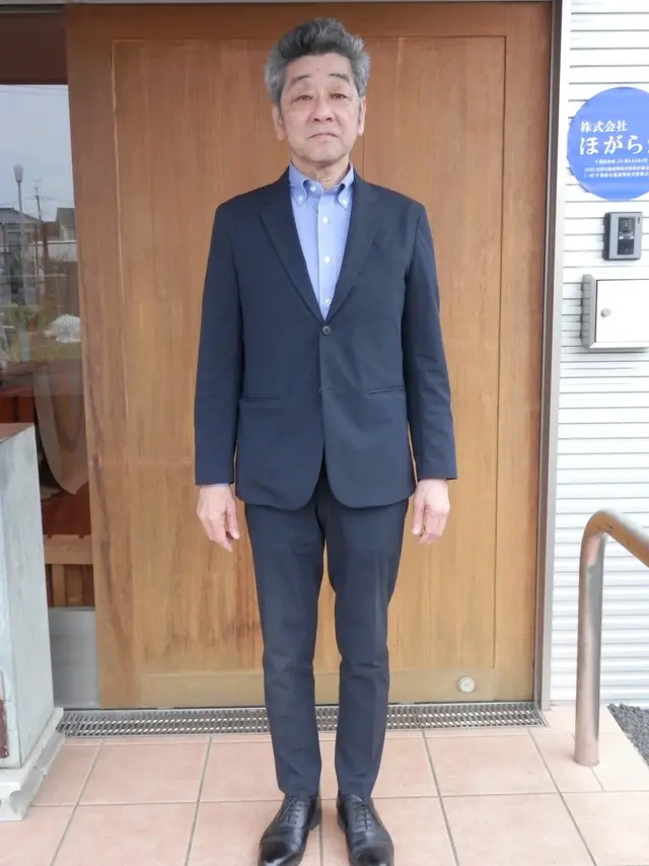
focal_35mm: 37
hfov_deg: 38.6
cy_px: 433
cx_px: 324
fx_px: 925
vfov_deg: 50.2
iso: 200
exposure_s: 1/20
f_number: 3.6
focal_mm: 6.6
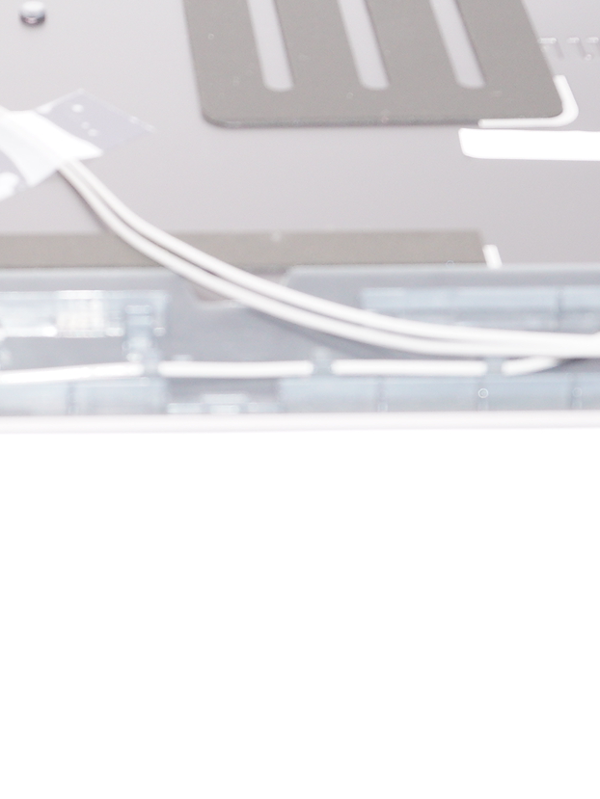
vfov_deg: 17.8
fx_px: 2536
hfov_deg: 13.3
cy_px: 187
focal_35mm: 110
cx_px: -3
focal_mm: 21
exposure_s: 1/160
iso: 250
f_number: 5.6
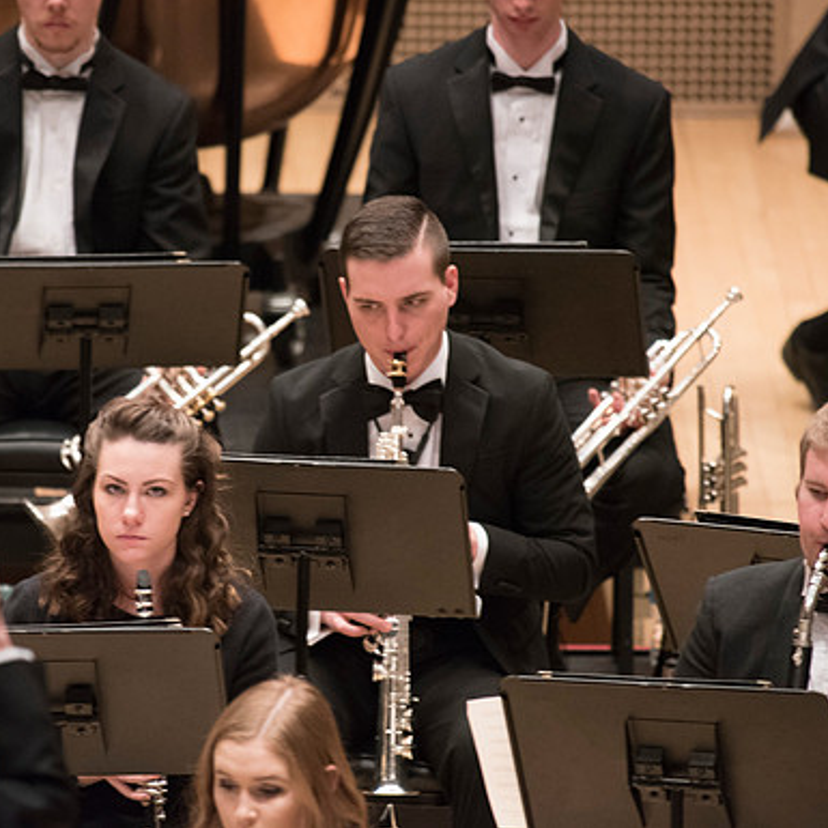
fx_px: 20811
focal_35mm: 769
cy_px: 414
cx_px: 271
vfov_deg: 2.3
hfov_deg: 2.3
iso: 6400
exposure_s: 1/125
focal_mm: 600
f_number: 5.6
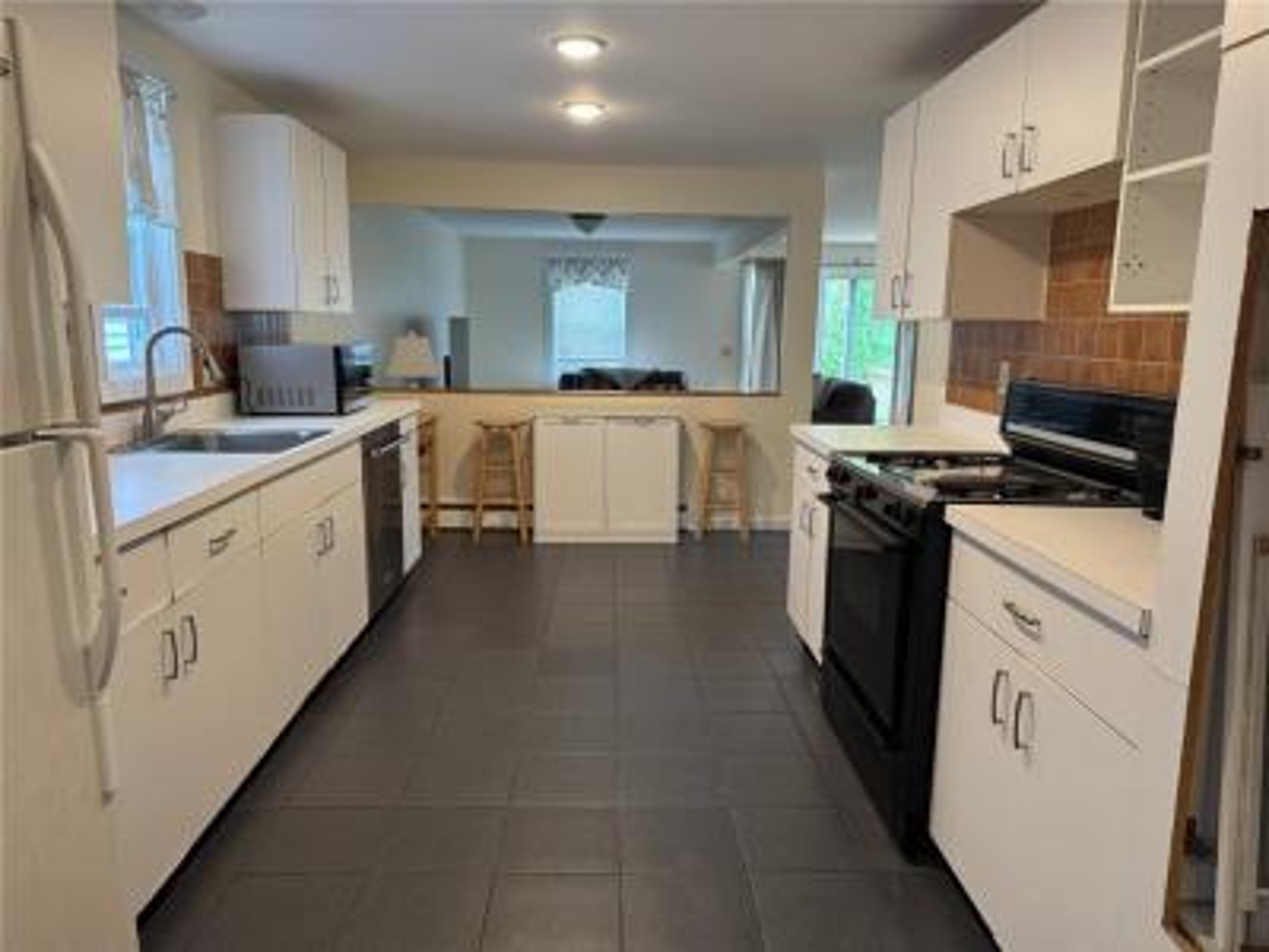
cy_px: 476
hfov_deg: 71.6
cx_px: 634
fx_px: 880
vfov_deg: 56.8
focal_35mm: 24
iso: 160
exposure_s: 1/60
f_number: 1.78
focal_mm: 6.76
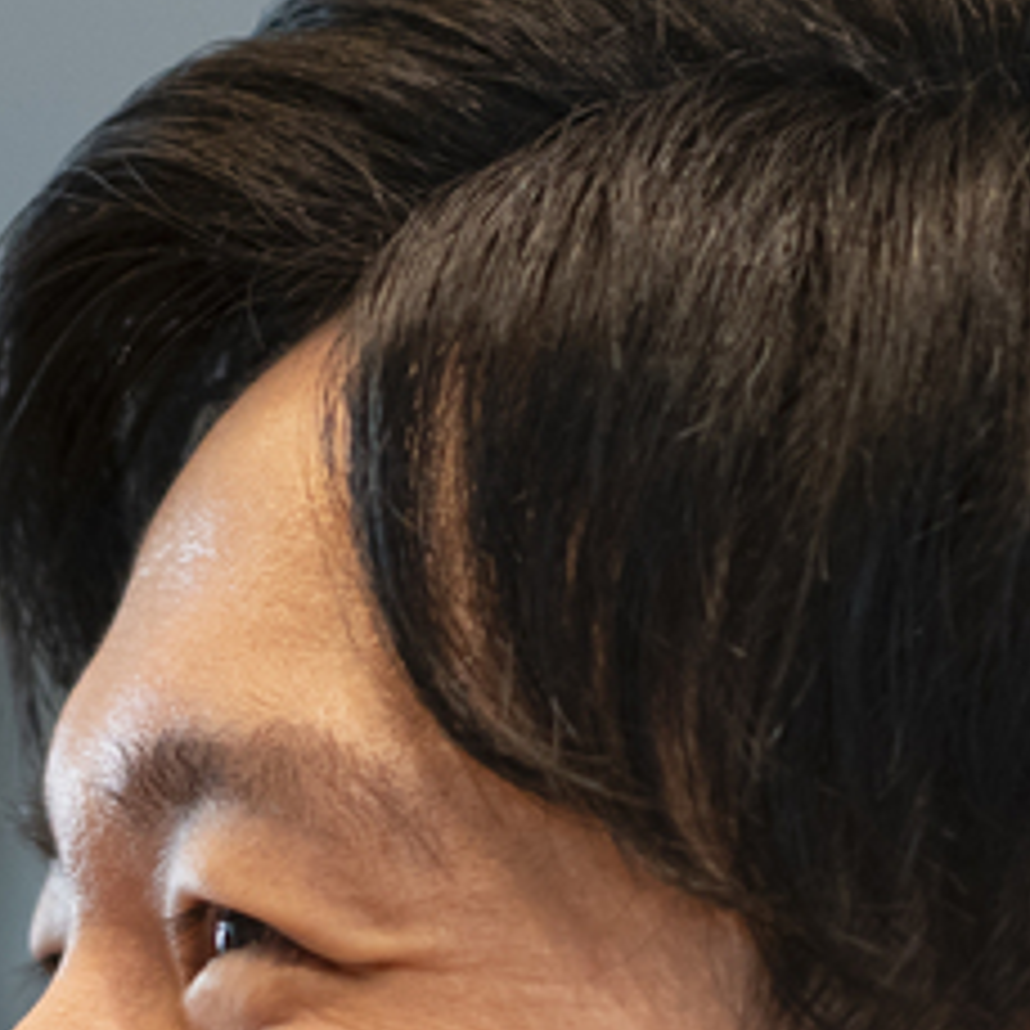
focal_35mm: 632
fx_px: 21276
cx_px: -1399
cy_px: 2089
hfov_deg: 2.8
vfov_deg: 2.8
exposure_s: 1/250
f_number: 2
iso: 500
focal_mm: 85
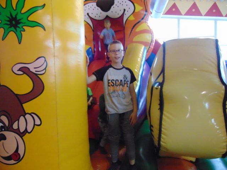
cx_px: 114
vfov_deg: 54.9
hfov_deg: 69.4
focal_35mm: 25
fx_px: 164
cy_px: 85
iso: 800
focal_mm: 4.5
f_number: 3
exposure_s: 1/60
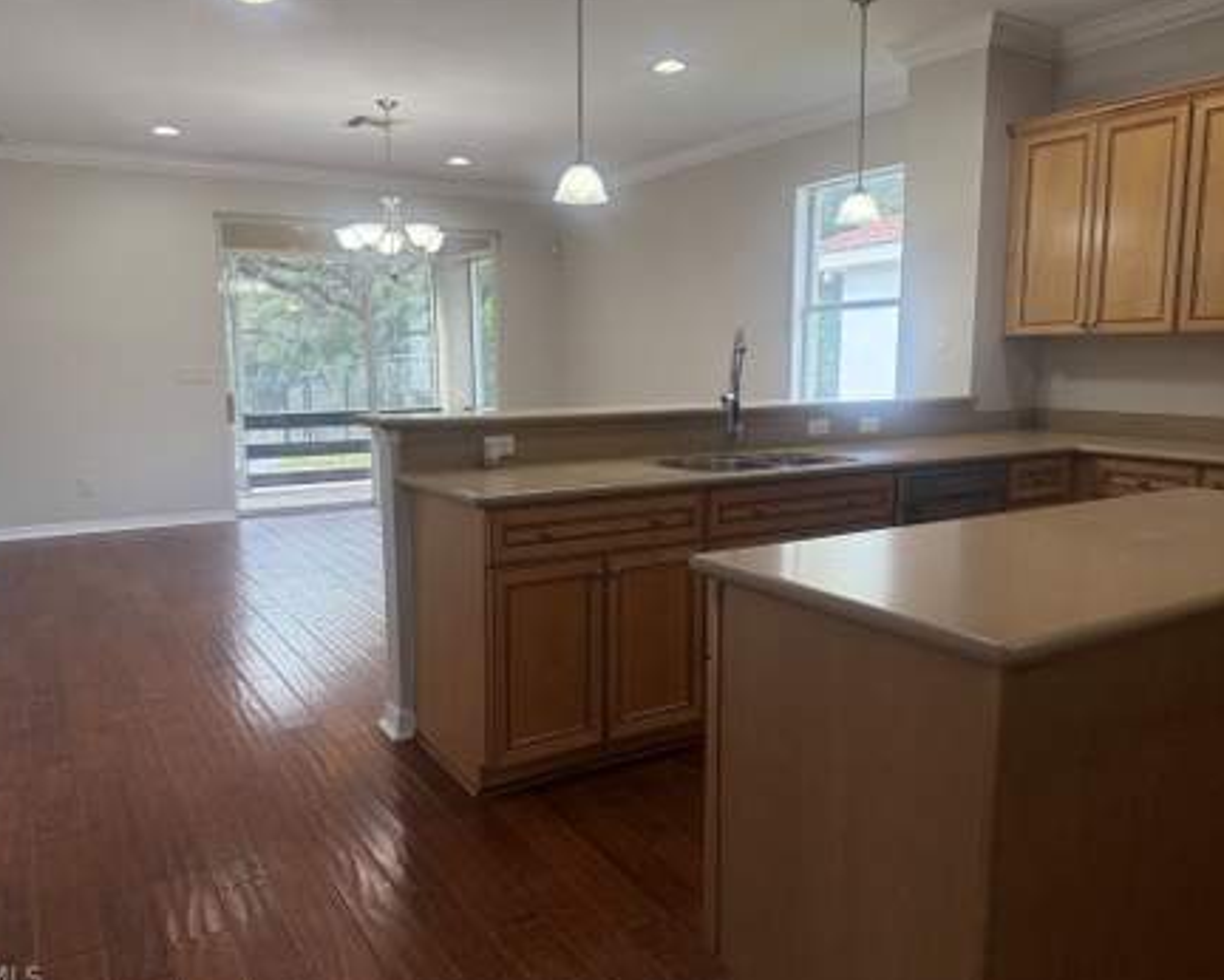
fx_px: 942
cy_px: 490
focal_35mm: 26
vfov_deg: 55.0
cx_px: 598
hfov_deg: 66.0
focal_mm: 6.76
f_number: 1.78
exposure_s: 1/225
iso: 200
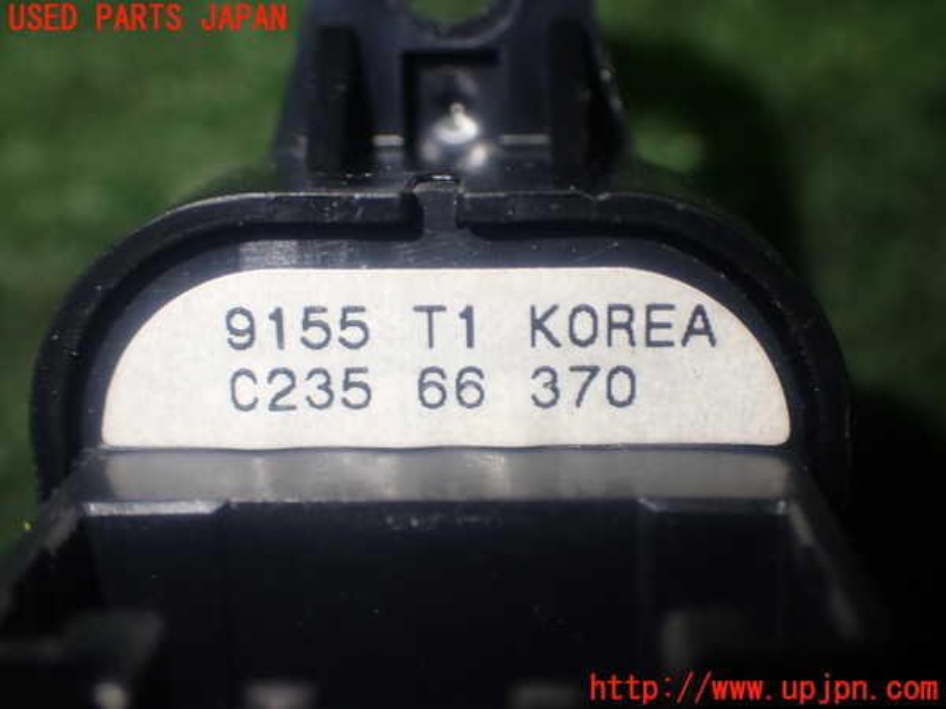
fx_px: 1366
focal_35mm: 50
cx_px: 473
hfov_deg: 38.2
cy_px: 354
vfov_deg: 29.1
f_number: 3.2
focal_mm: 9.01
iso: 200
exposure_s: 1/50
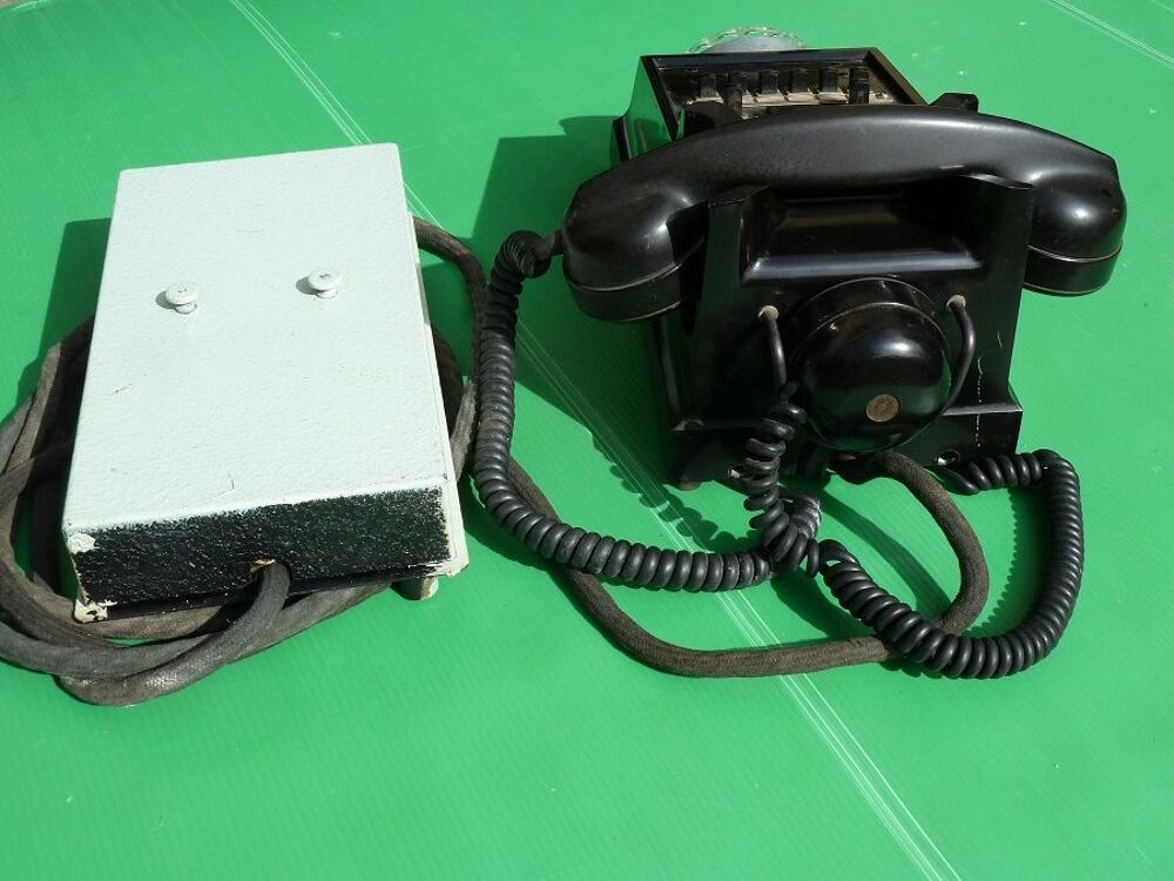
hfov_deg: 44.8
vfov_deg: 34.3
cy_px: 440
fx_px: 1424
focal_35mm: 42
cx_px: 587
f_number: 4.5
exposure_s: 1/500
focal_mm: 6.9
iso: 80
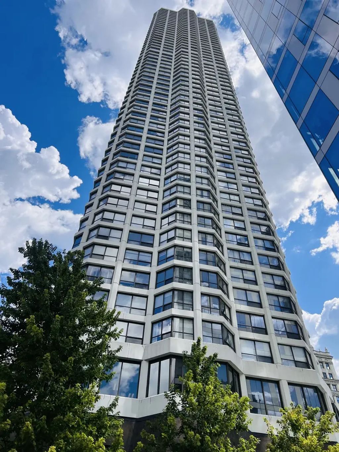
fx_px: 339
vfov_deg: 67.3
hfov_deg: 53.1
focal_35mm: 26
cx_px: 170
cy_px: 226
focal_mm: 5.7
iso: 50
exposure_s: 1/4115
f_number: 1.5
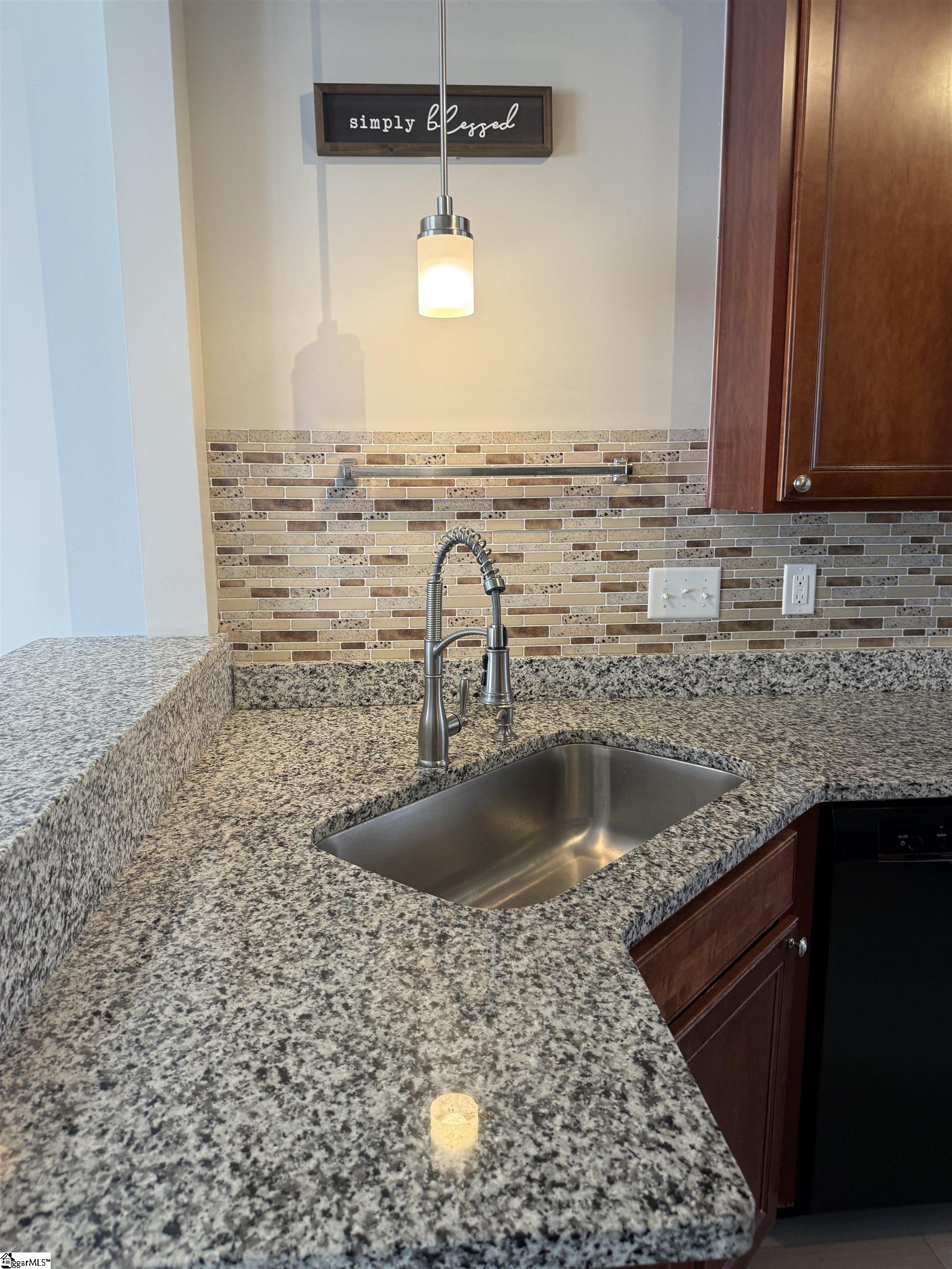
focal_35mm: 24
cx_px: 476
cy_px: 634
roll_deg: -0.9
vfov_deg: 71.6
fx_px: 880
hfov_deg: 56.8
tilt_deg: -5.9
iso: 100
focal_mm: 6.76
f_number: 1.78
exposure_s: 1/120
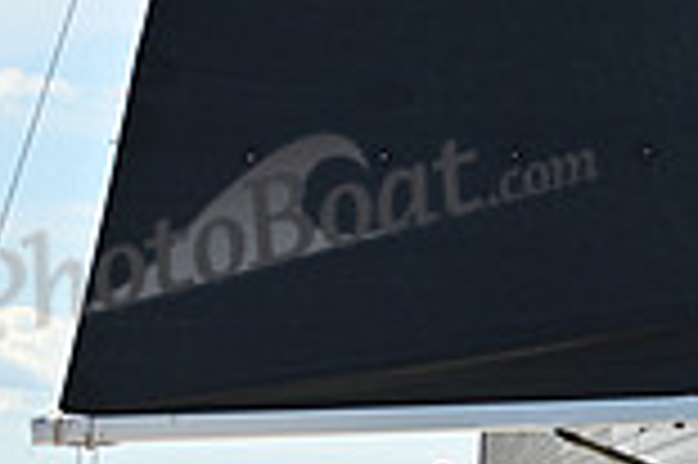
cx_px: 833
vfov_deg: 5.2
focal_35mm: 262
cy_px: 399
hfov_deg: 7.8
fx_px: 5074
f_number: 2.8
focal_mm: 70
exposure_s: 1/2000
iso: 250
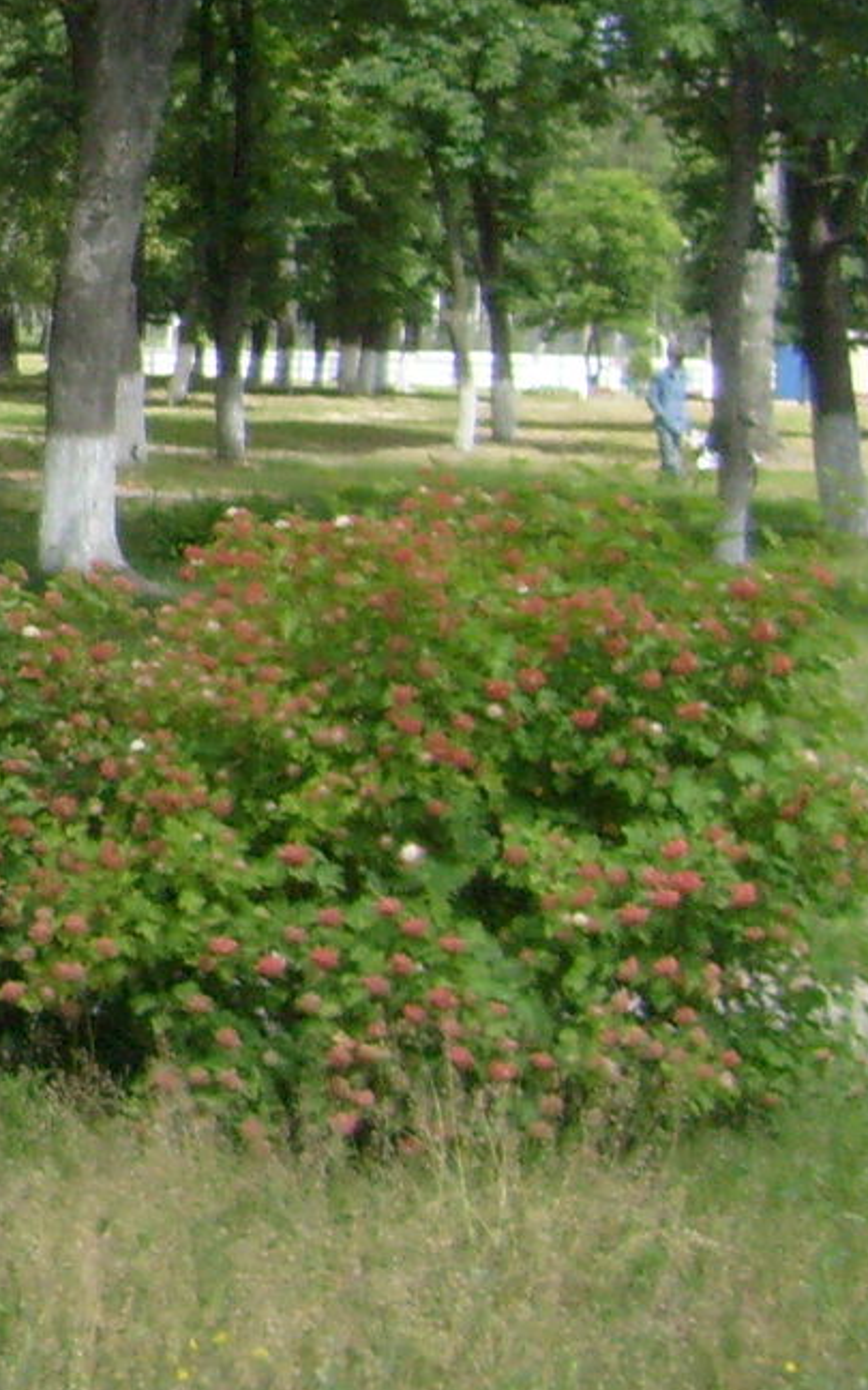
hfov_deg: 10.4
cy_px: 206
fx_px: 4163
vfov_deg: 18.7
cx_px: -1138
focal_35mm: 110
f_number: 7.1
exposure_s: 1/180
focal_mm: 5.8
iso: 80
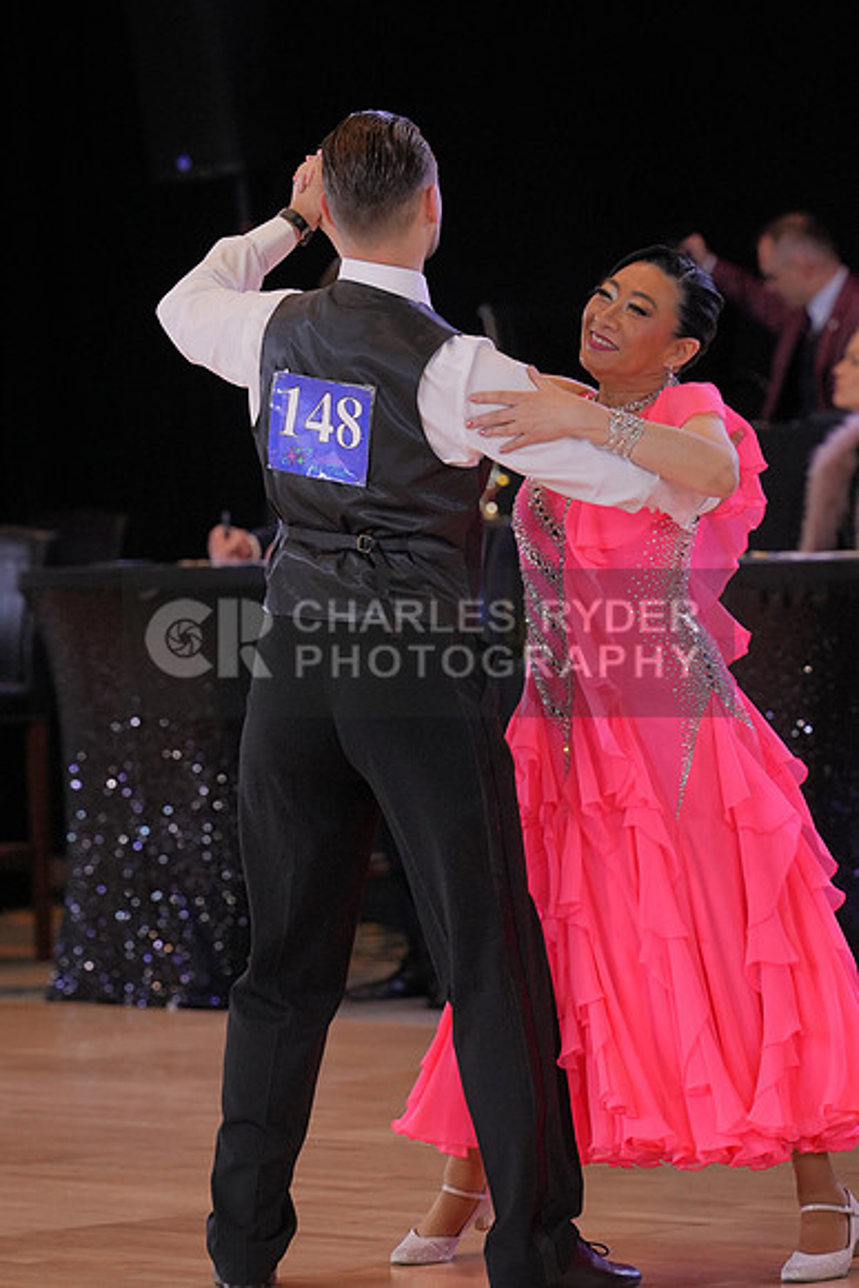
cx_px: 430
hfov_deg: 6.1
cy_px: 644
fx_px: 8048
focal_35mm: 225
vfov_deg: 9.1
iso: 1600
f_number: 3.5
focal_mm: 150
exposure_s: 1/500
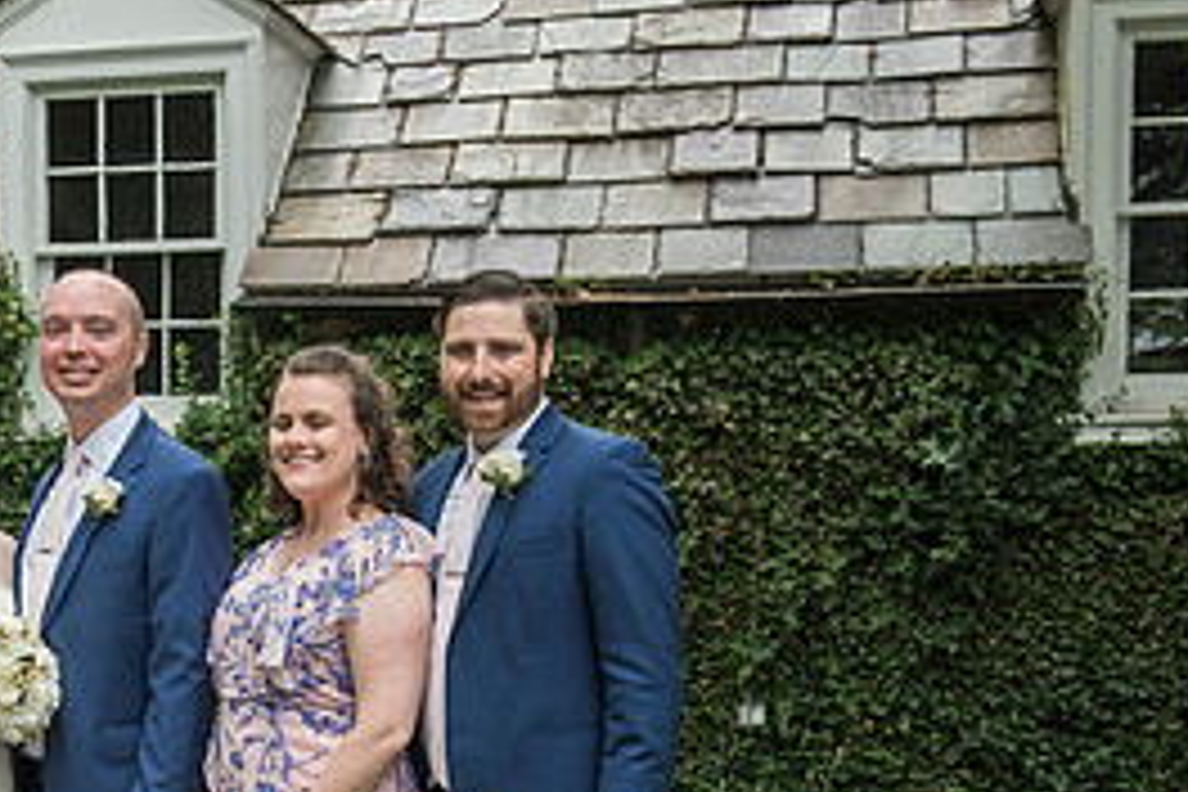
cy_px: 722
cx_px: 94
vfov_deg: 17.0
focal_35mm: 79
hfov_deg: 24.8
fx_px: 2607
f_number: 7.1
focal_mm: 36
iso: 500
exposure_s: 1/160
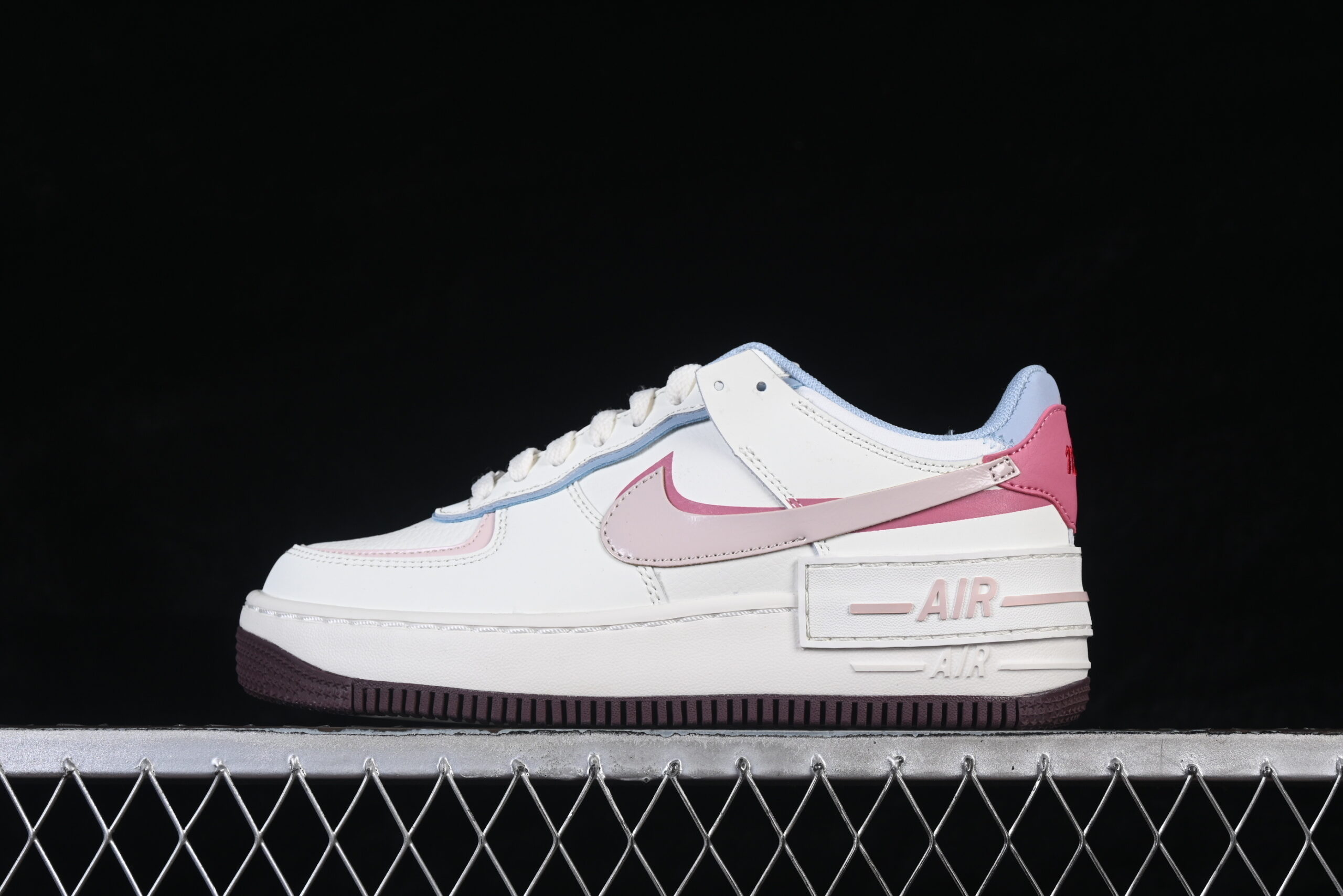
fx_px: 2798
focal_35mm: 75
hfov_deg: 27.0
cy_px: 448
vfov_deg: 18.2
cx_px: 672
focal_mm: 50
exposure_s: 1/80
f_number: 8
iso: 160
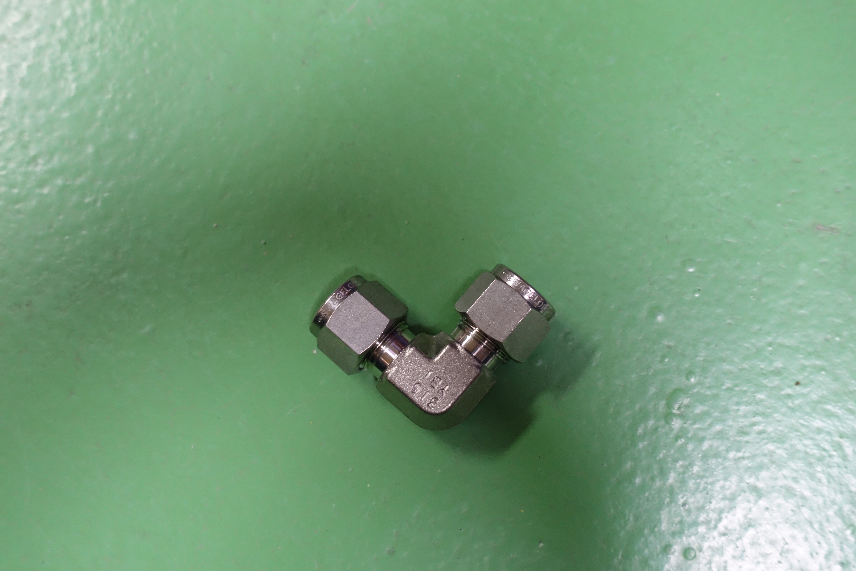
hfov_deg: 50.7
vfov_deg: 35.1
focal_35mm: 38
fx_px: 903
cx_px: 428
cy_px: 286
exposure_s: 1/25
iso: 800
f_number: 2.8
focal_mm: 14.1
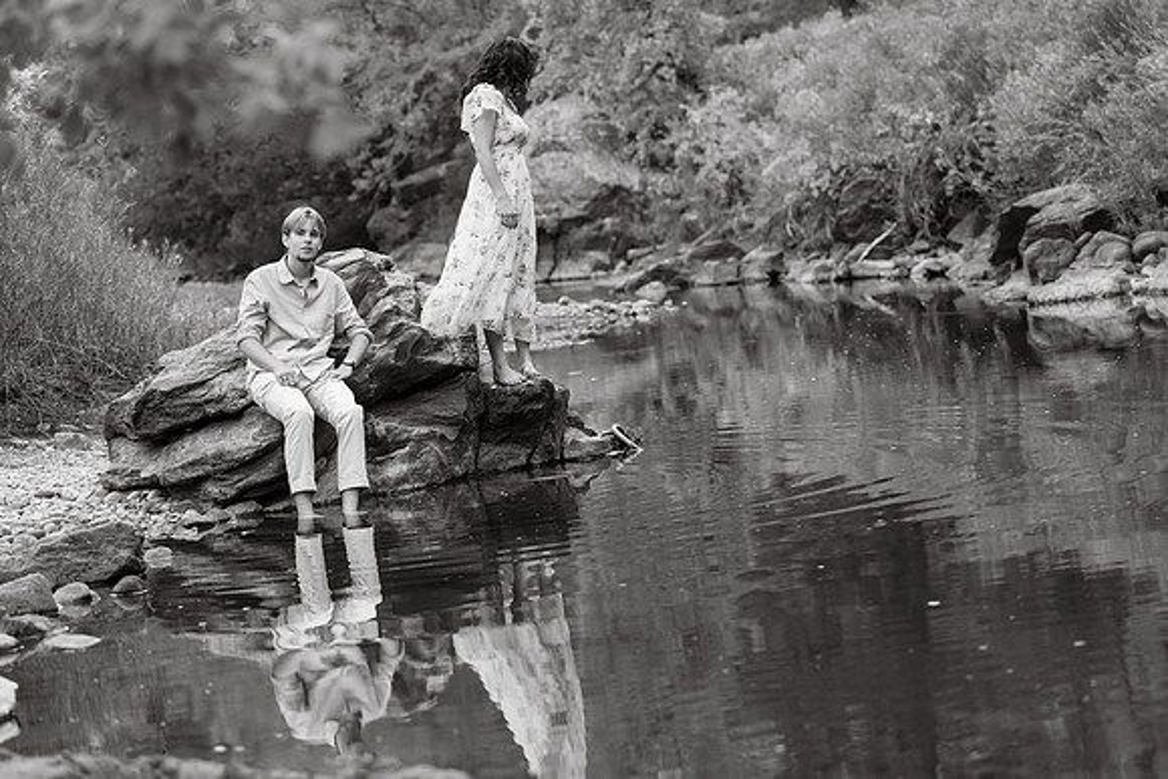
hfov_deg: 18.8
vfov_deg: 12.6
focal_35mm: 109
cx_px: 584
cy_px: 390
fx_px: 3537
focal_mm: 109
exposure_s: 1/200
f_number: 3.5
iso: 1000
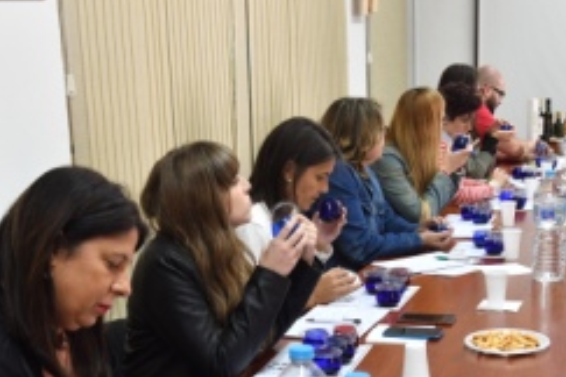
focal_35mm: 72
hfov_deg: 27.8
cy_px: 297
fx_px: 1132
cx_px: 405
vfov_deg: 18.8
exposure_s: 1/80
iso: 800
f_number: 3.5
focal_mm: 26
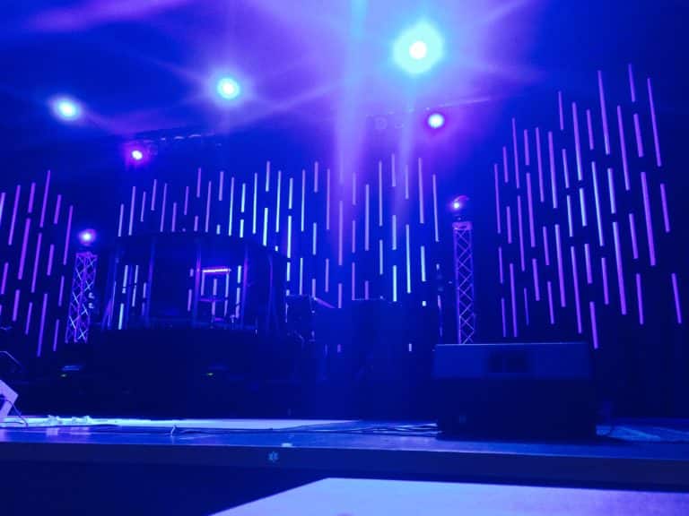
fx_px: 577
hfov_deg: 61.7
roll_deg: +0.3
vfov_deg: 48.2
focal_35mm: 29
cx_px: 344
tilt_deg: +15.3
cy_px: 258
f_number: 2.2
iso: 320
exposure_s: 1/17
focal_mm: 4.15
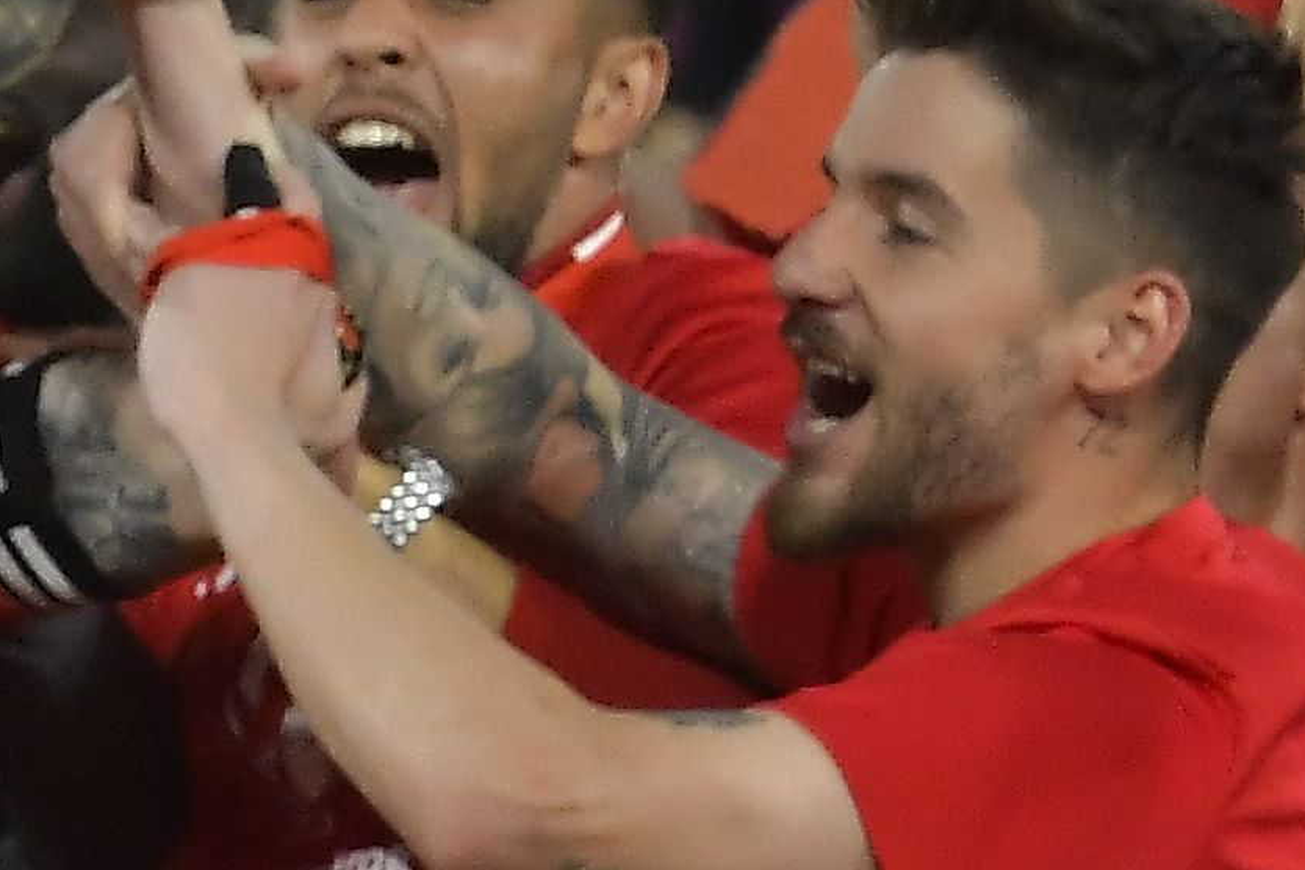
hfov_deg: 1.3
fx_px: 55759
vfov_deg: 0.9
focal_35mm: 1538
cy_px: 920
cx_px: -619
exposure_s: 1/800
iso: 2000
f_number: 5.6
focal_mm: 155
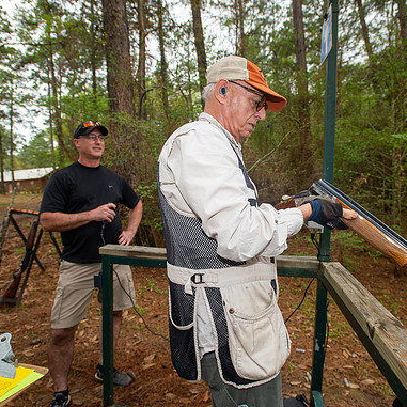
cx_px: 219
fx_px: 293
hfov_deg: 69.5
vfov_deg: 69.6
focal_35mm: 22
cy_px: 203
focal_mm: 17
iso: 125
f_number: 5
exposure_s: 1/125
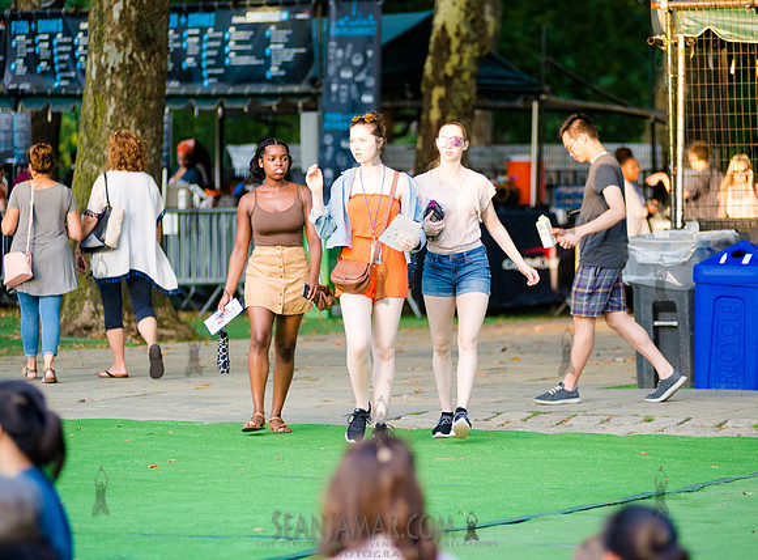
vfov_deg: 7.8
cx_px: 376
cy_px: 220
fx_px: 4113
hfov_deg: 10.5
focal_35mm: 189
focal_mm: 145
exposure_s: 1/640
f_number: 2.8
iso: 1000
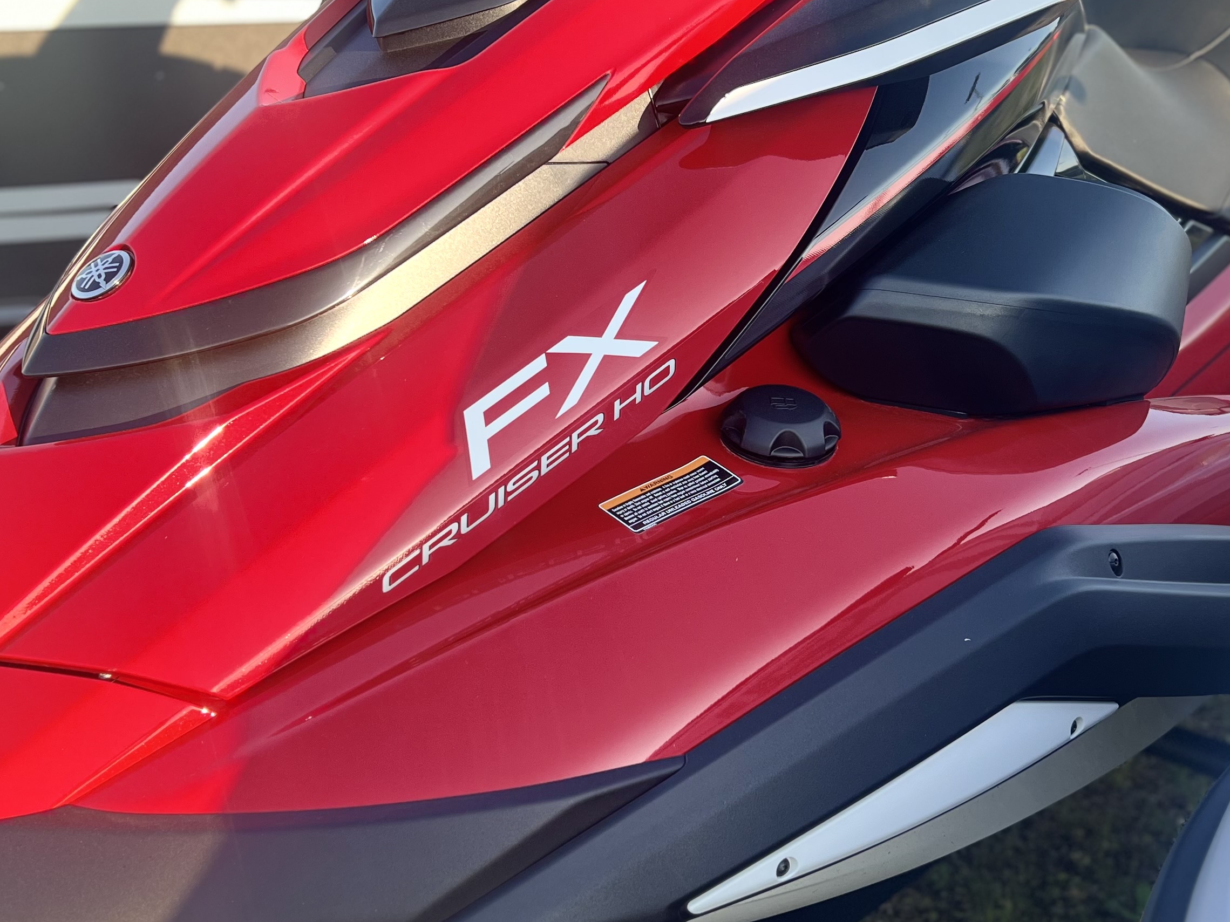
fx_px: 1634
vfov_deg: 31.5
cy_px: 416
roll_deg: +0.7
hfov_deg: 41.2
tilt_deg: -19.5
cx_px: 587
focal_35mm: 46
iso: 50
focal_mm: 5.7
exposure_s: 1/431
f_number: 1.5
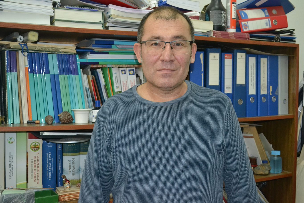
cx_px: 152
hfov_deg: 46.4
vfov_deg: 31.9
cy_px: 102
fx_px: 355
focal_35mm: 42
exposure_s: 1/60
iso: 2800
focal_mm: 28
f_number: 4.5
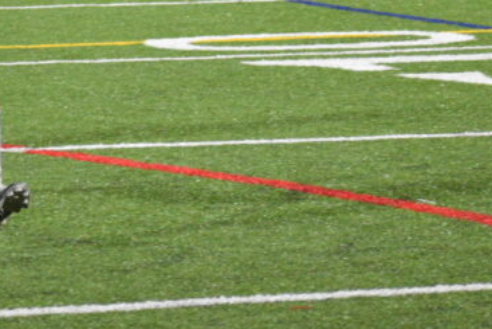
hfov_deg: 7.0
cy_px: -101
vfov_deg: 4.7
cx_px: 82
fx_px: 4006
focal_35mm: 293
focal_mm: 70
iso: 3200
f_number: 4.5
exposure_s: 1/320
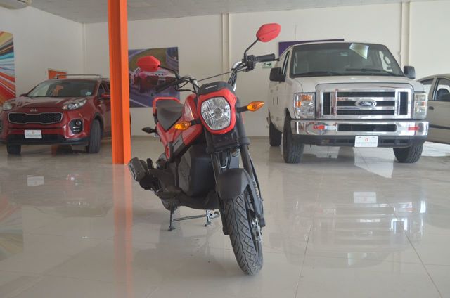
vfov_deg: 39.8
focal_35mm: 33
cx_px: 225
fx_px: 412
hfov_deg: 57.3
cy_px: 149
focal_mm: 22
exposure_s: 1/125
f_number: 4
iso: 500
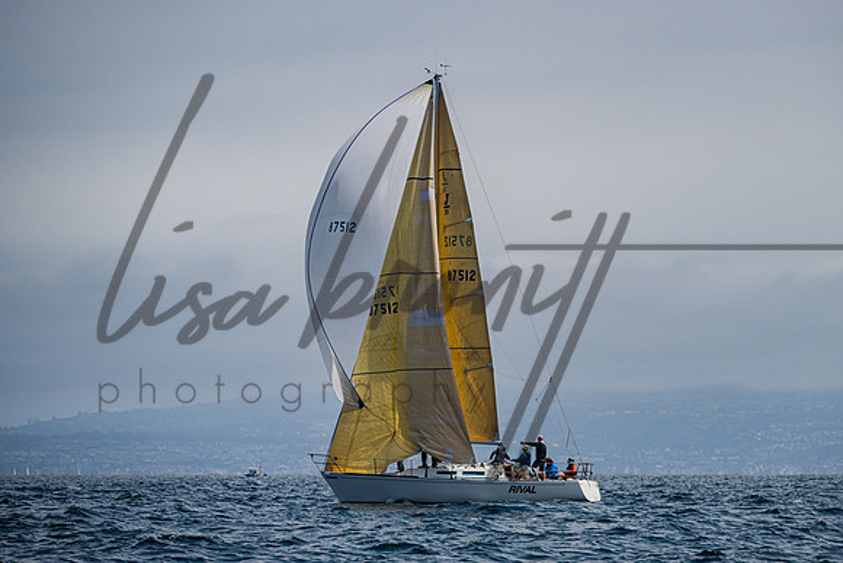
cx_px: 533
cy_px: 282
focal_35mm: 260
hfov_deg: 7.9
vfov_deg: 5.3
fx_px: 6078
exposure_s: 1/1250
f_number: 6.3
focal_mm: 195
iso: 250
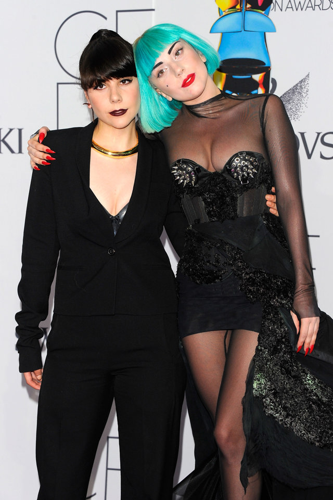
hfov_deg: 18.9
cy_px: 250
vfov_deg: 28.1
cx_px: 166
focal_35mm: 72
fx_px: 1000
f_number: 7.1
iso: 800
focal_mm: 72
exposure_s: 1/250
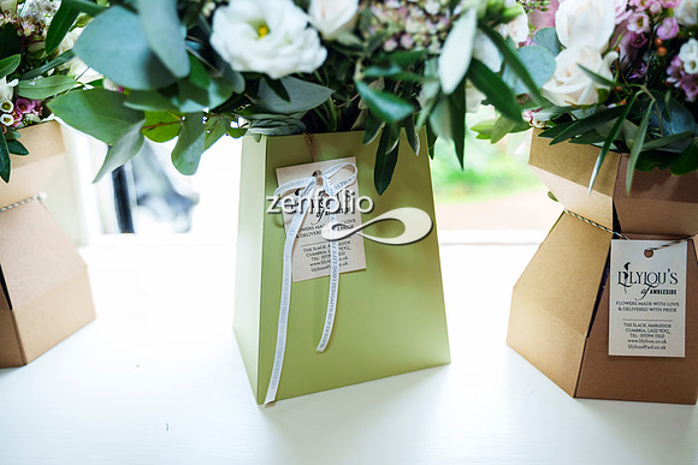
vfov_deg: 44.4
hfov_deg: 62.9
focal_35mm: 29
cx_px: 362
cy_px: 241
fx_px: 570
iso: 800
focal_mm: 28
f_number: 2.8
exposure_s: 1/250
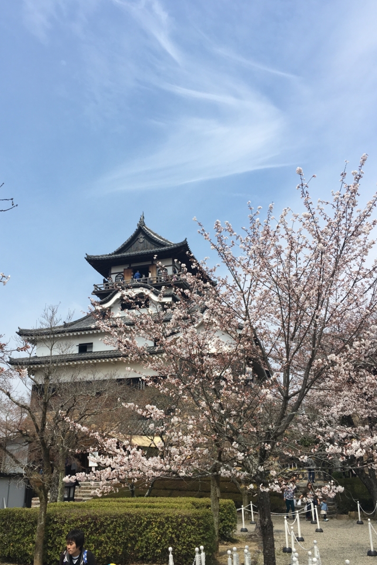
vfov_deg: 58.7
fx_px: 503
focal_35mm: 32
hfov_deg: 41.0
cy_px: 295
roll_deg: -1.4
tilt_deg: +19.6
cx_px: 156
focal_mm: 4.15
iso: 25
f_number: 2.2
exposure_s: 1/1479
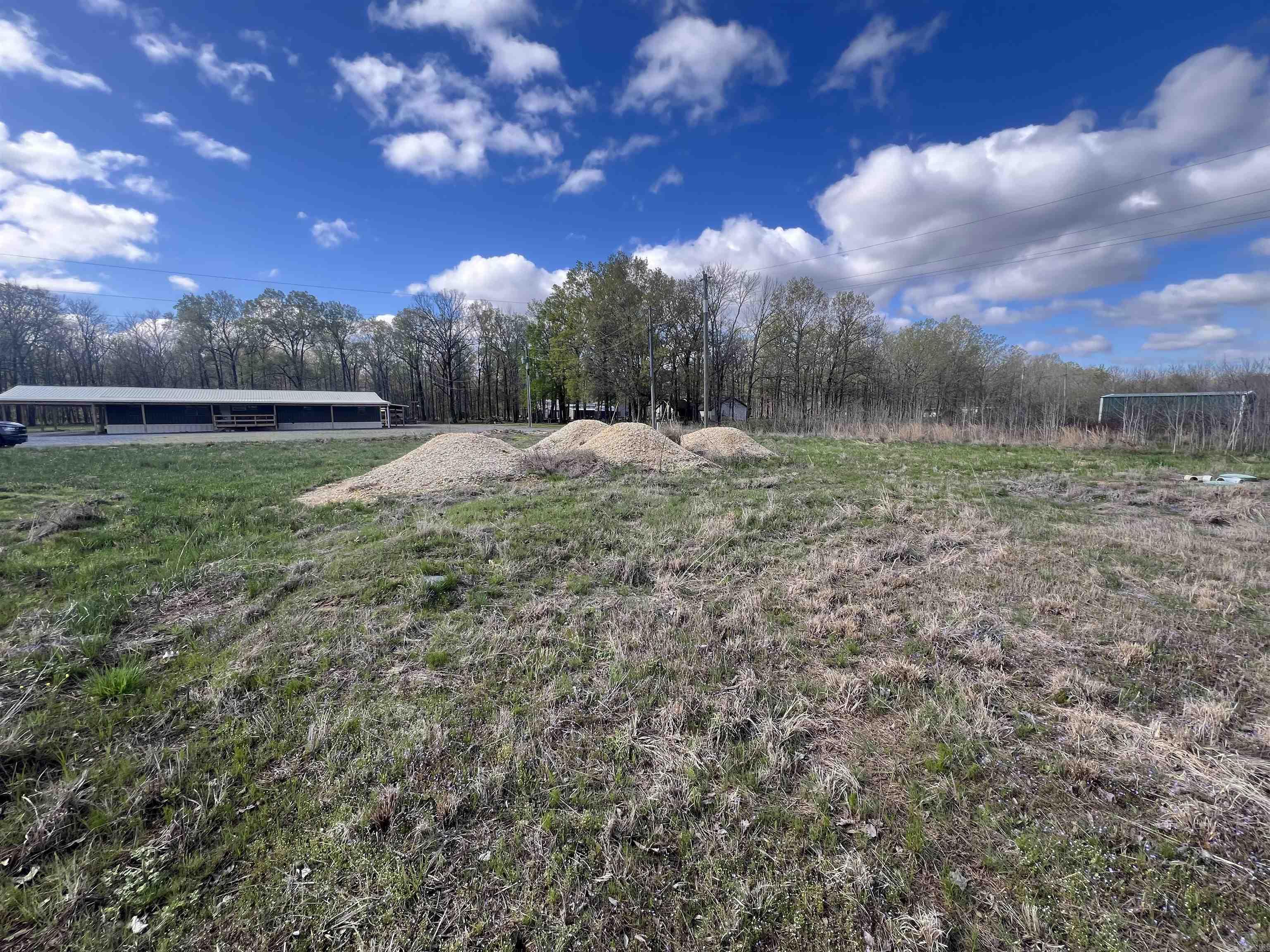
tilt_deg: -7.4
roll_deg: +0.6
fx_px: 477
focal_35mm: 13
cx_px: 635
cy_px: 476
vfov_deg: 89.9
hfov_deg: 106.2
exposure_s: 1/528
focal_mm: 1.57
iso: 32
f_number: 1.8
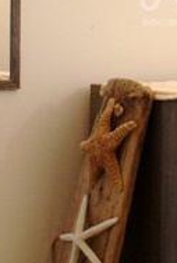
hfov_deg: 10.6
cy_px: -6
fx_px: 931
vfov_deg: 15.8
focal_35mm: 127
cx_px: 220
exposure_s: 1/20
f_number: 4
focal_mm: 20
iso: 400
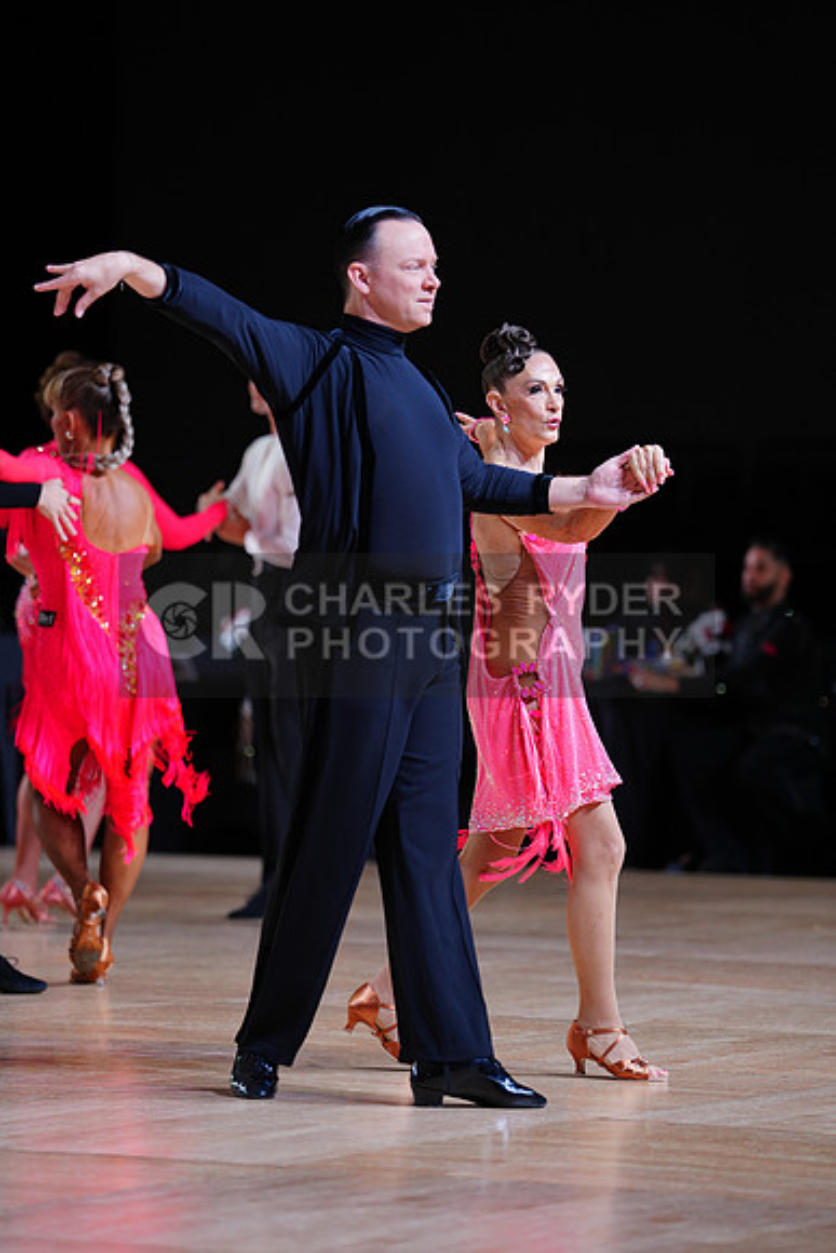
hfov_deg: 8.7
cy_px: 626
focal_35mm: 158
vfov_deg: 13.0
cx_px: 418
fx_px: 5500
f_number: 2.8
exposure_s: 1/400
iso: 500
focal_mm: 158
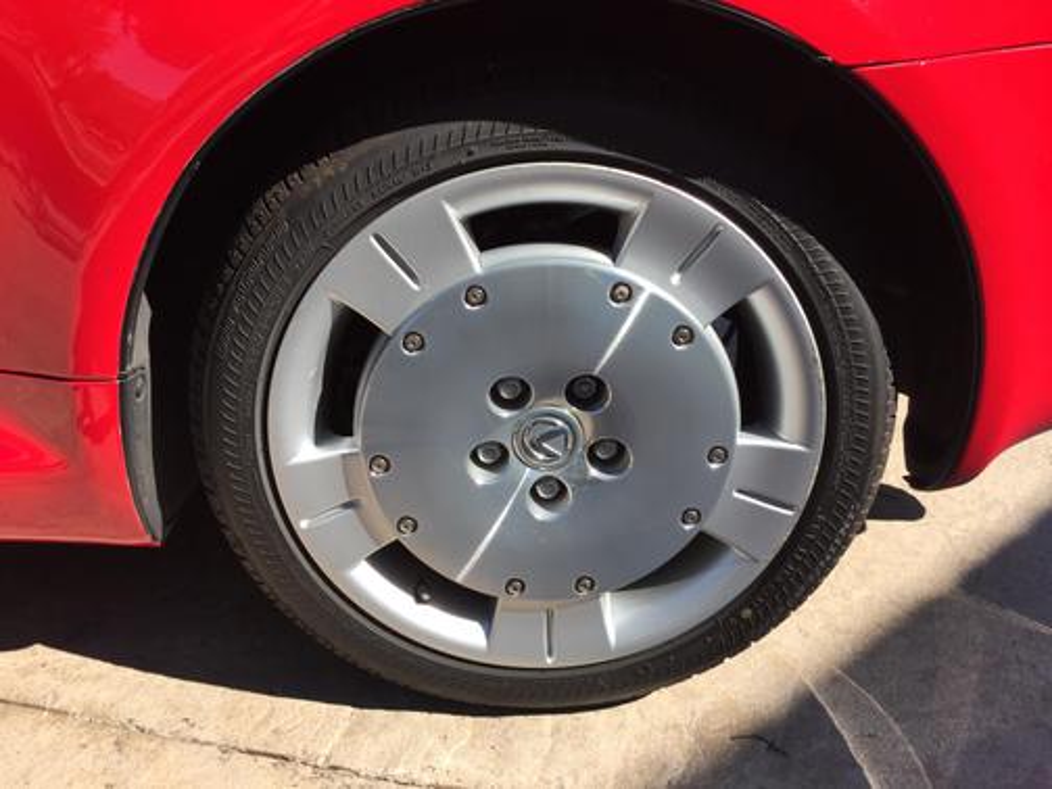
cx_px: 526
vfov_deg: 48.2
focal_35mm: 29
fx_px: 881
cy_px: 394
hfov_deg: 61.7
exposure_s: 1/964
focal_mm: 4.15
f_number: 2.2
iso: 32
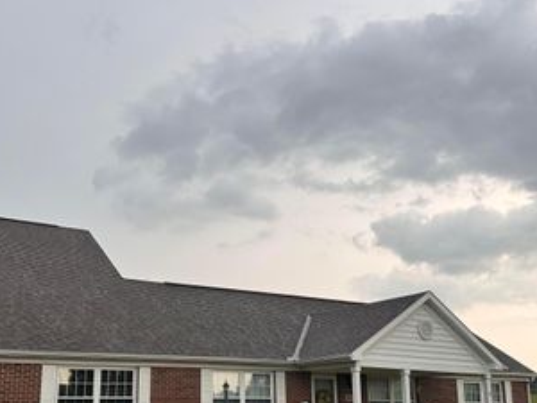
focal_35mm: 40
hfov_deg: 46.5
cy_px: 305
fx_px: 621
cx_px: 213
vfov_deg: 35.1
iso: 80
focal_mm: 6.86
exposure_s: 1/630
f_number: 1.78
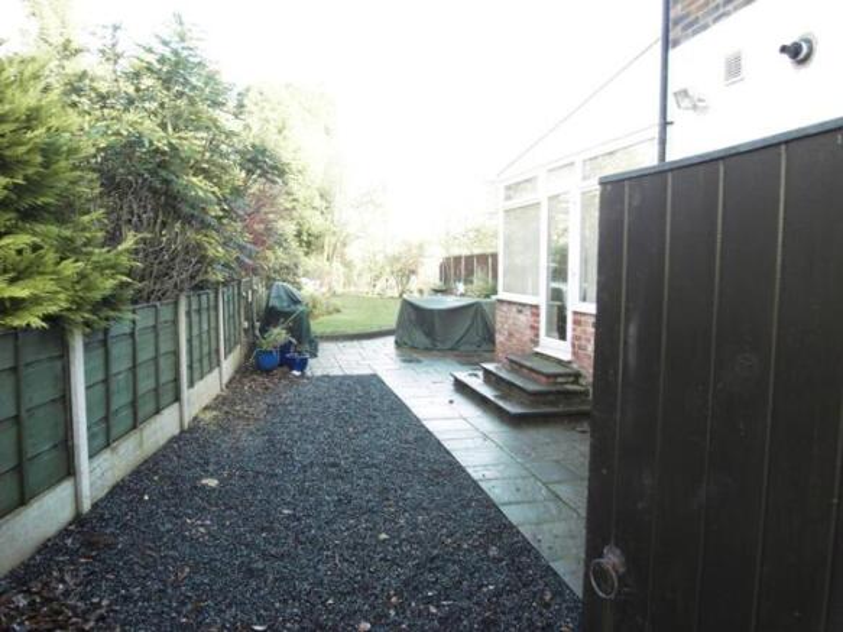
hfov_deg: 71.6
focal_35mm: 24
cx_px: 422
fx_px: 584
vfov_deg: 56.8
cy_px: 316
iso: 100
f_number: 2.8
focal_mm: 4.3
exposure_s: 1/80
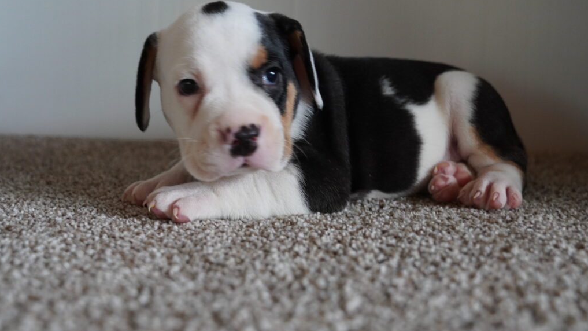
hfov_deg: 52.8
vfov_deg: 31.1
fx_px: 592
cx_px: 294
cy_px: 139
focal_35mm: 38
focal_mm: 24
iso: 1600
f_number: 3.2
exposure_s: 1/60
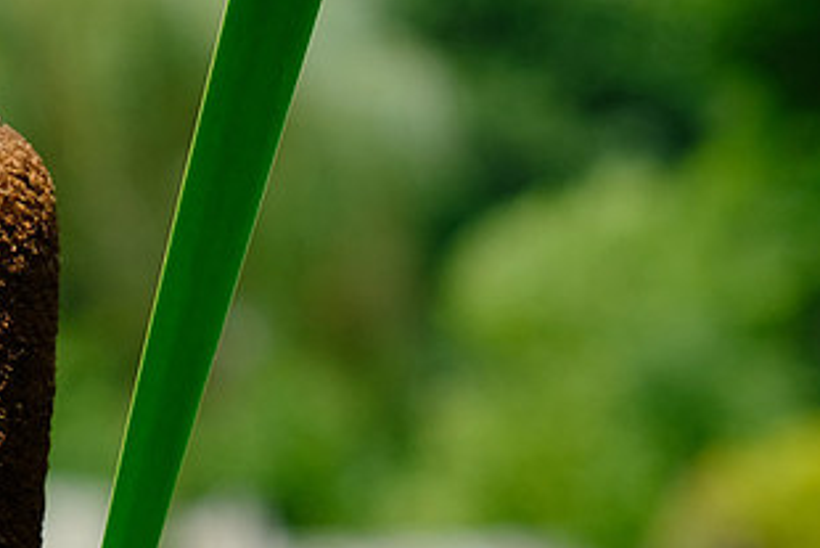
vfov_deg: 5.7
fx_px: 5423
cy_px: 929
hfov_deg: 8.5
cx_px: -246
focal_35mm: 238
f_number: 5.6
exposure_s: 1/600
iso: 200
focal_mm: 44.4
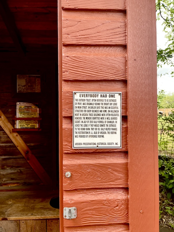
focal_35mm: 25
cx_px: 87
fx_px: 168
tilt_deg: -0.5
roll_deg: +0.1
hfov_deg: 54.9
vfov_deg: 69.4
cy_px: 116
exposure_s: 1/419
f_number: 1.6
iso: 32
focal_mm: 5.1
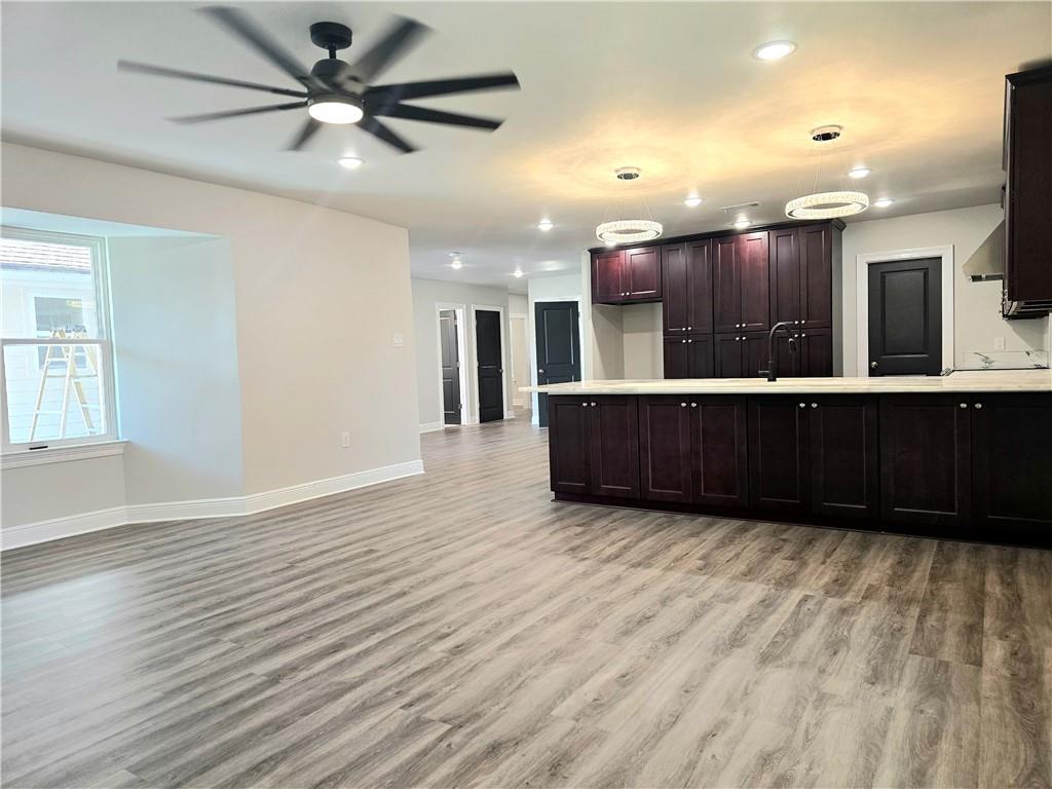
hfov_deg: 73.9
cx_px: 526
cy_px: 394
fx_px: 699
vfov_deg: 58.9
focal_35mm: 23
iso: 125
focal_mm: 6.3
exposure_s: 1/120
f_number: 1.7
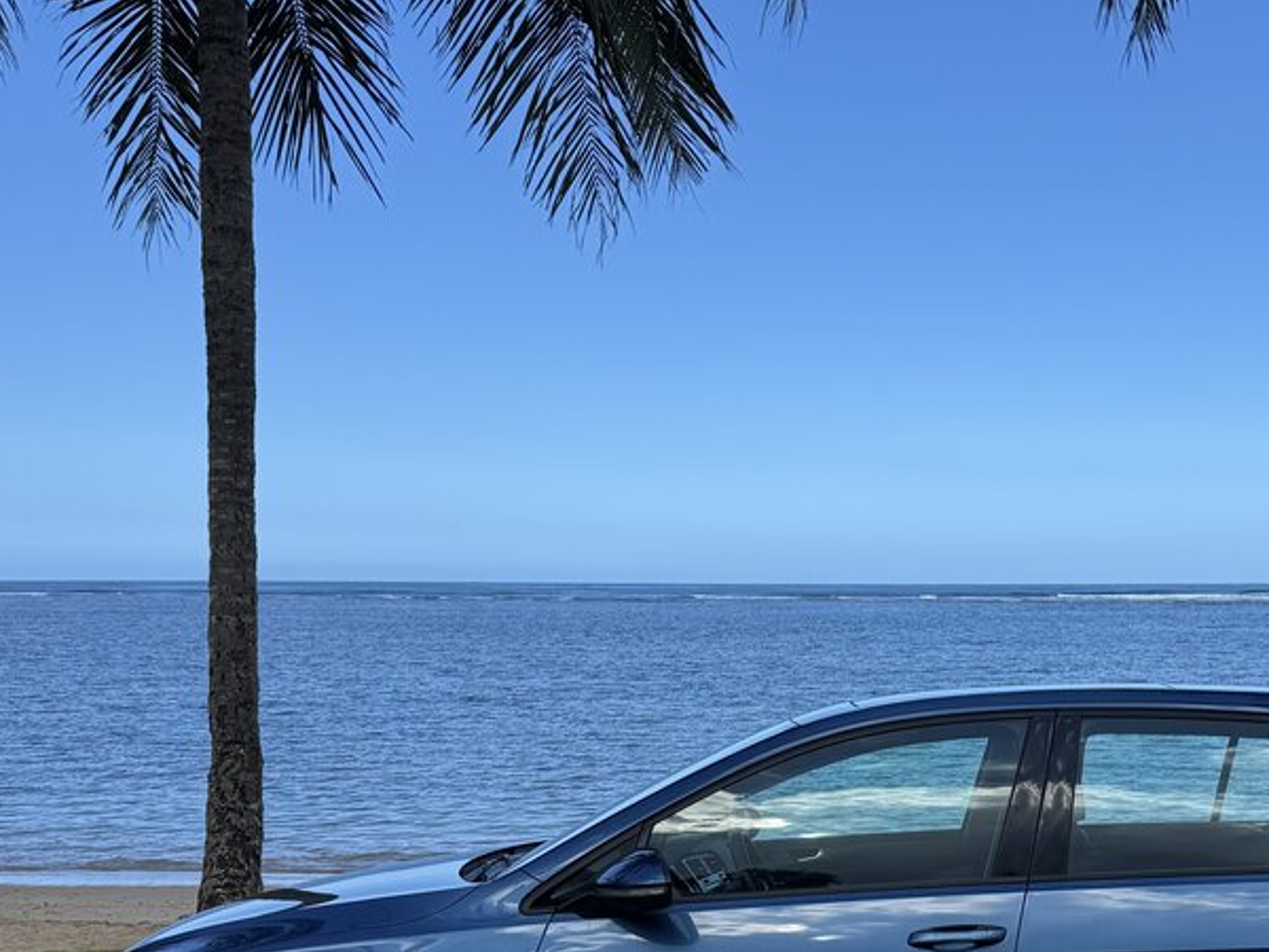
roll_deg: -0.3
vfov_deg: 29.5
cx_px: 939
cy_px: 785
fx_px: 1760
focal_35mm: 48
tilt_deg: -8.5
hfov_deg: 38.7
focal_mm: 6.76
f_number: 1.78
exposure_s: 1/4608
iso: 80
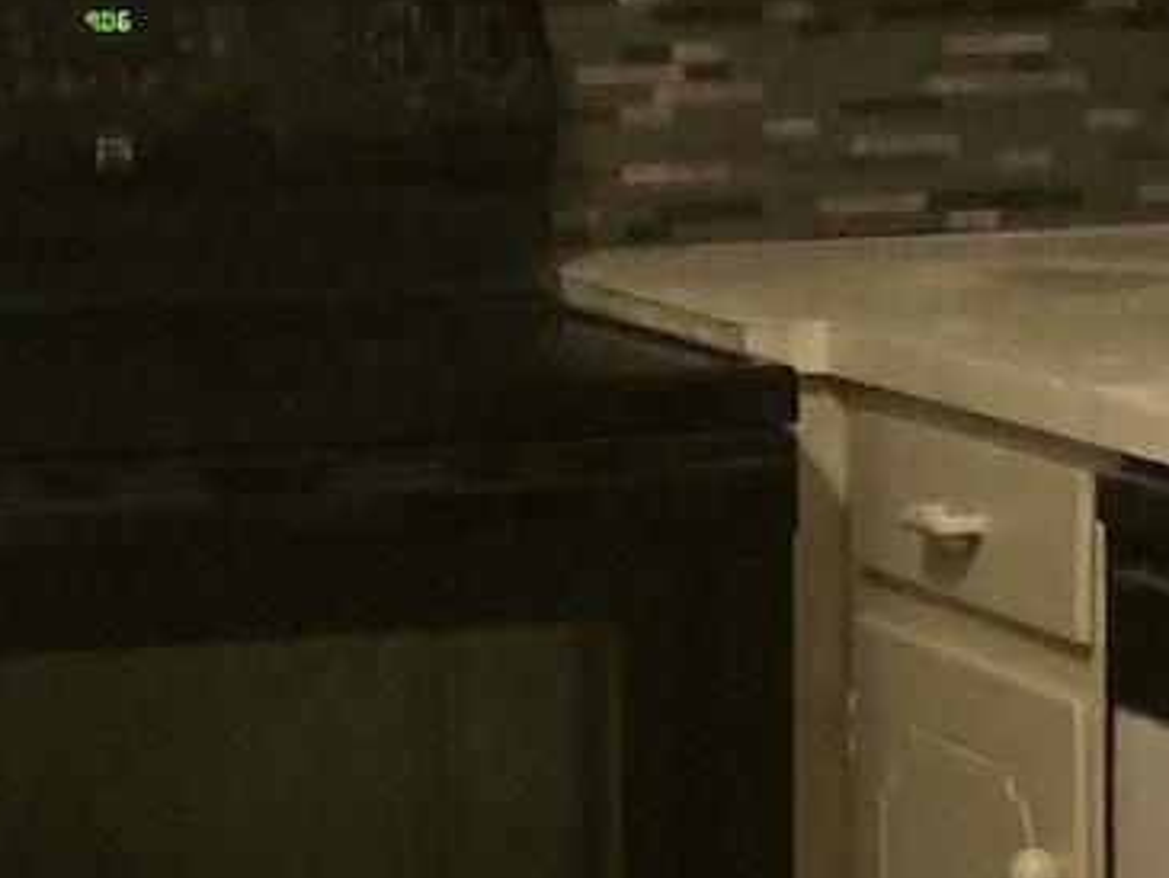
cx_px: 609
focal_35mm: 157
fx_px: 5304
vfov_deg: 9.5
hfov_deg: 12.6
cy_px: 442
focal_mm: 3
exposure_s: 1/30
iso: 320
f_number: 1.8
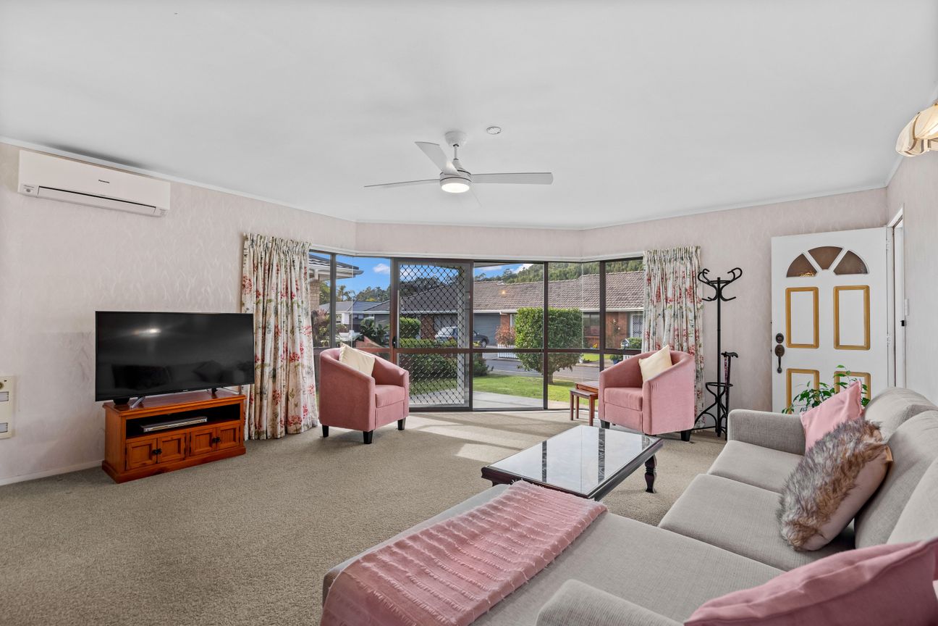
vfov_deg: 73.7
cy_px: 313
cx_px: 469
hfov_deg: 96.7
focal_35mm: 16
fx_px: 417
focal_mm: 16
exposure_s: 1/13
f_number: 5.6
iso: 500
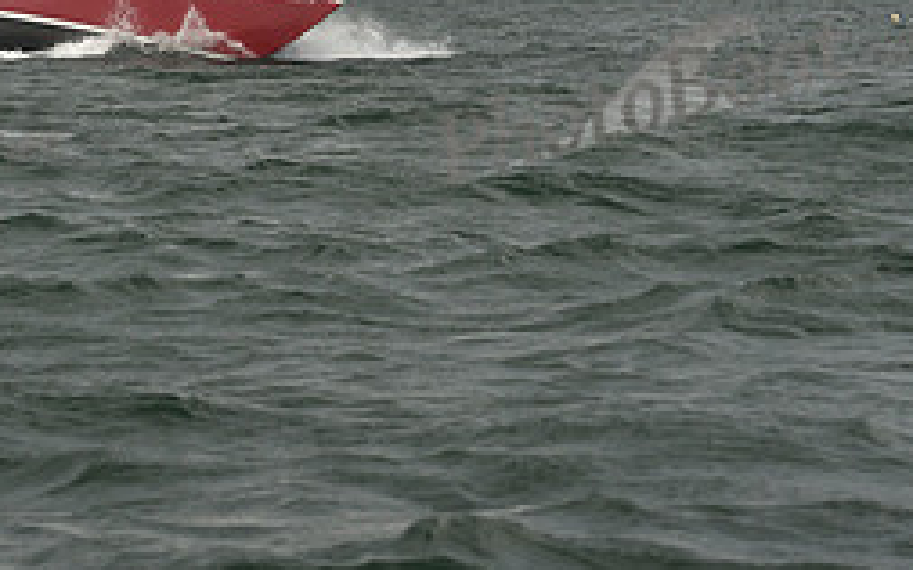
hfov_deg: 10.5
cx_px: 251
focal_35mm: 199
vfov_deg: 6.5
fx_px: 4950
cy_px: -411
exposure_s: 1/500
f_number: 6.3
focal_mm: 85
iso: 250
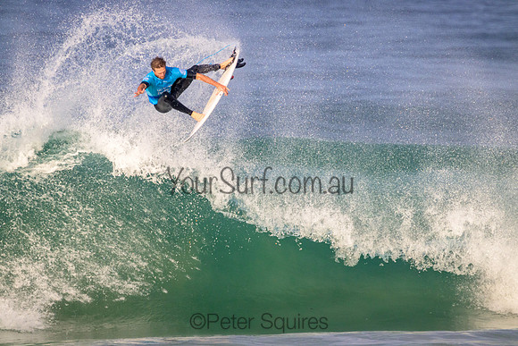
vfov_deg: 1.7
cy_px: 173
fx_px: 11513
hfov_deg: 2.6
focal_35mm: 800
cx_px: 259
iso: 2200
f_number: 11
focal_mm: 800
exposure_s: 1/2000
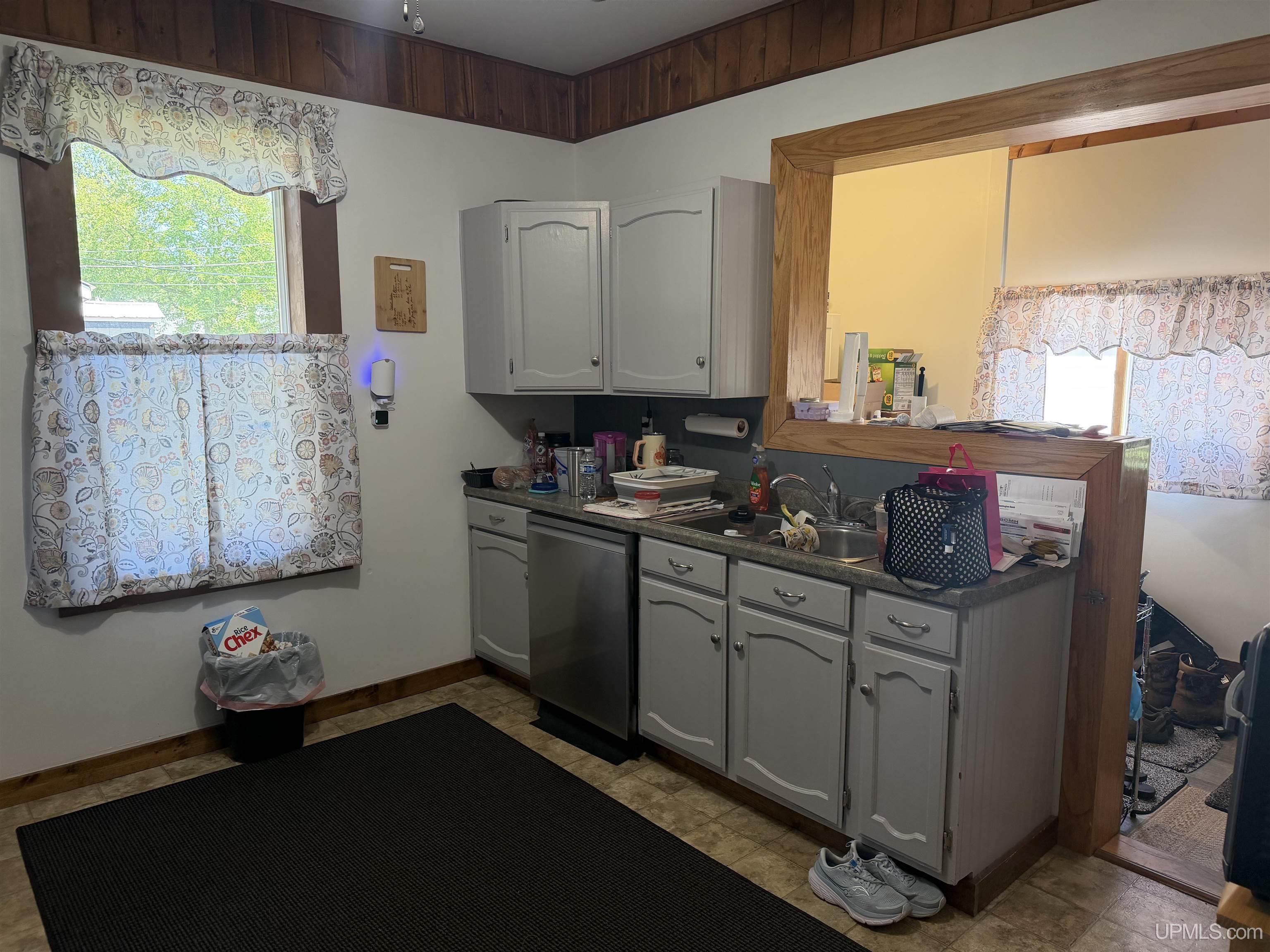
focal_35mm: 24
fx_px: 881
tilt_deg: -7.0
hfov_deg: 71.6
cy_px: 476
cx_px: 635
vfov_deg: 56.8
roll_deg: -1.8
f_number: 1.78
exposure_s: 1/120
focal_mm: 6.76
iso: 200
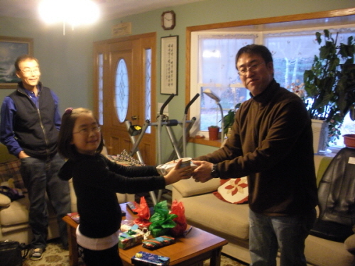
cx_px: 178
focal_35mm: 36
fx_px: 369
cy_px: 133
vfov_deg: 39.7
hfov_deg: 51.4
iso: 400
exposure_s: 1/9.4
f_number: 3.5
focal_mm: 6.3
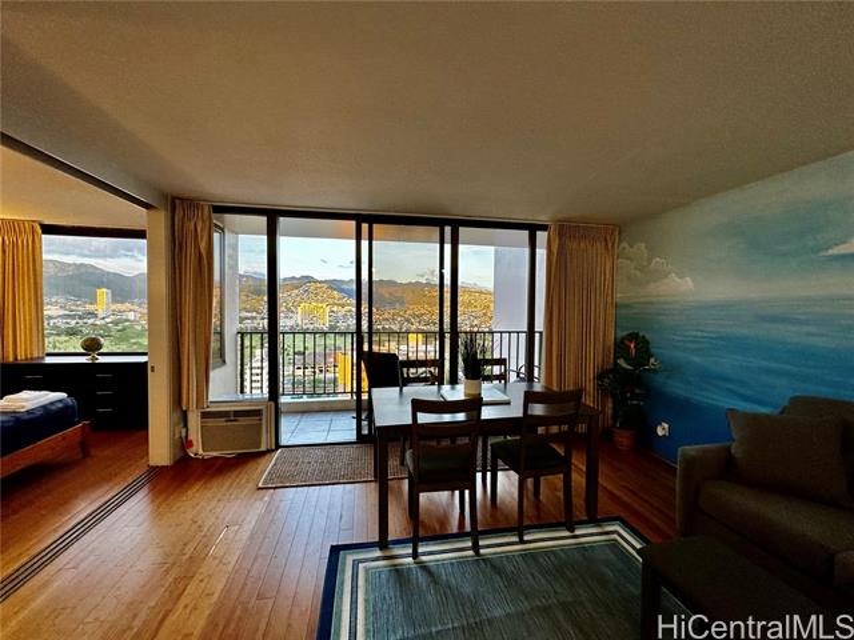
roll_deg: -1.0
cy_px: 320
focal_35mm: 14
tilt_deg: -1.7
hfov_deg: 102.1
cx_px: 427
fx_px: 345
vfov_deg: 85.7
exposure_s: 1/120
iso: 125
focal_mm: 2.22
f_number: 2.2
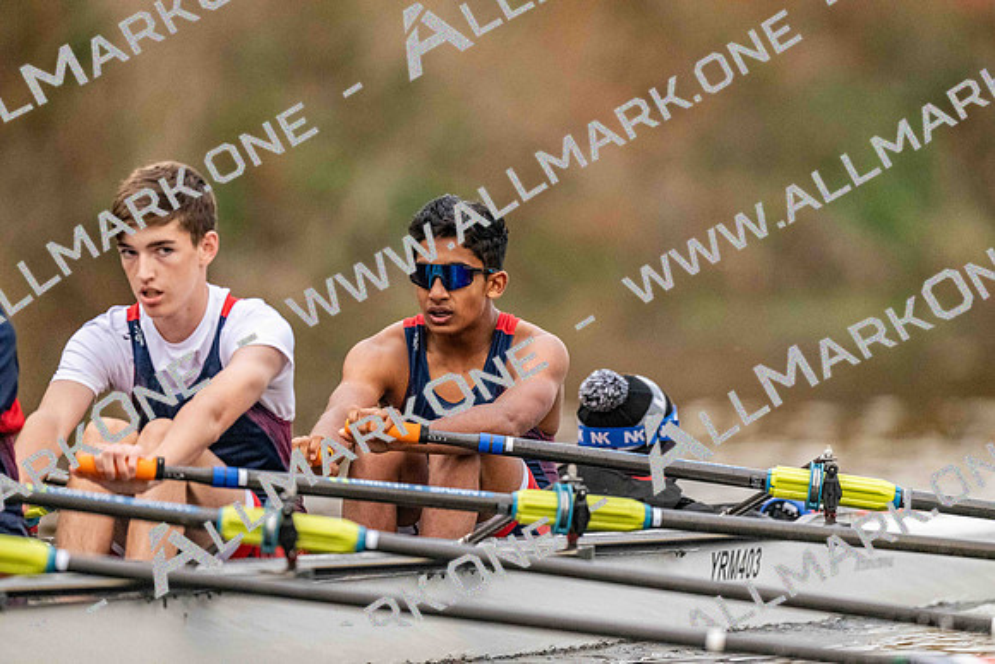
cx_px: 498
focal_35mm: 600
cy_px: 332
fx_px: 16586
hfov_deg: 3.4
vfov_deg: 2.3
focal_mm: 600
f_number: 4
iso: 8000
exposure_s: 1/2500
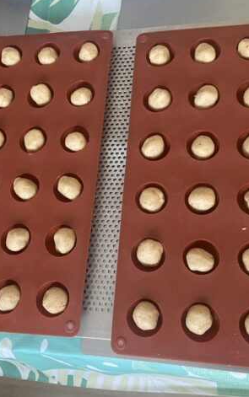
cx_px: 115
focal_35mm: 39
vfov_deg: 50.4
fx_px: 423
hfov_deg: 32.8
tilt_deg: -67.7
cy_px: 201
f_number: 1.8
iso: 400
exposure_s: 1/60
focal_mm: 4.25
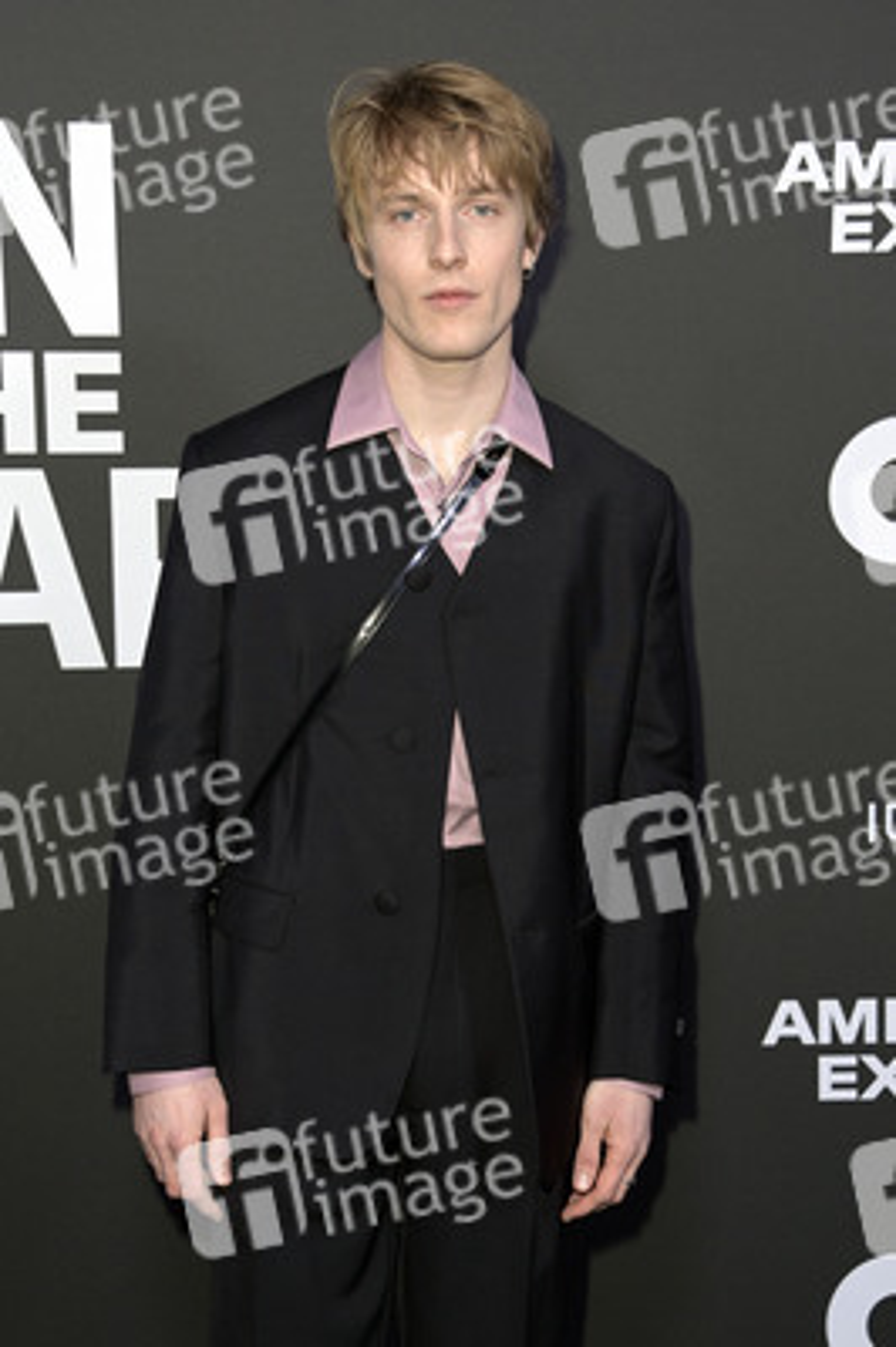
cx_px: 448
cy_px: 674
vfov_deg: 32.4
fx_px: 2319
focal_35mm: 62
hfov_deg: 21.9
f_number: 5.6
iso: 1000
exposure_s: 1/250
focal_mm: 62
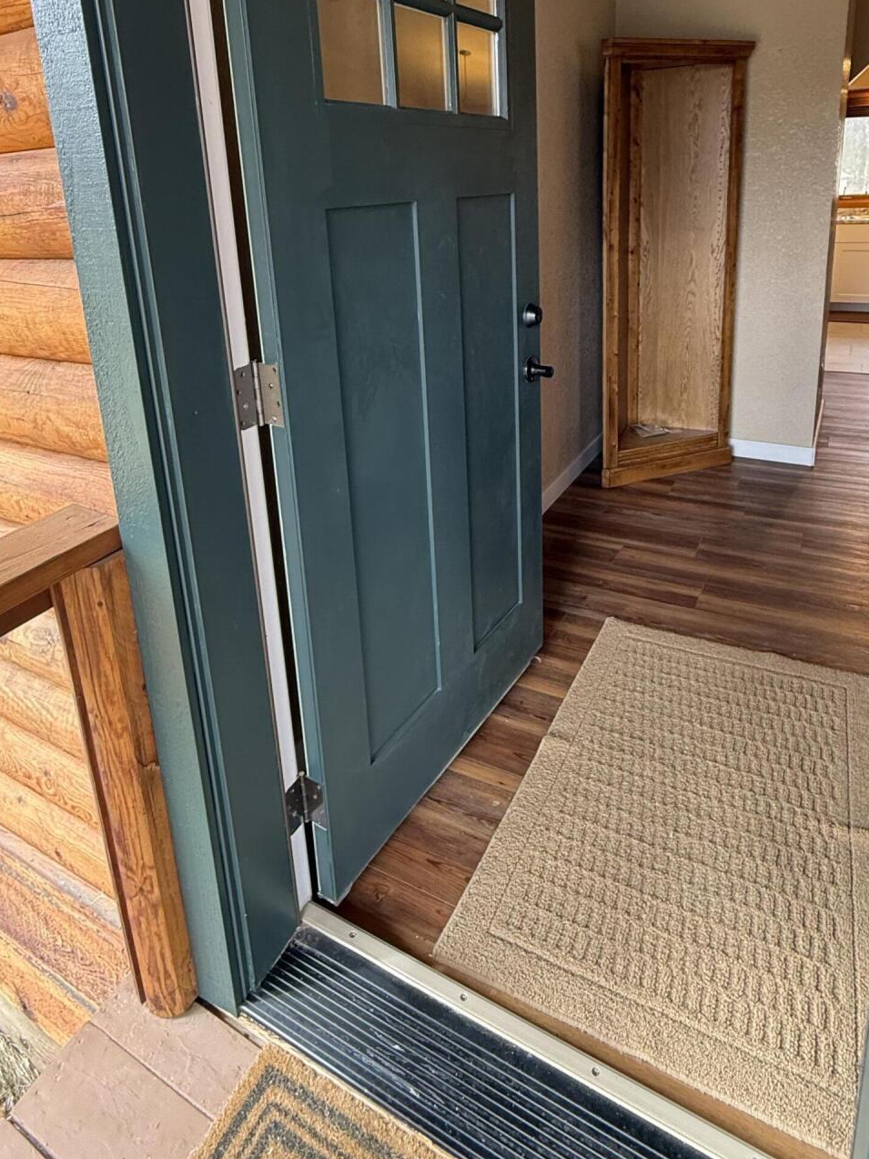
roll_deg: +2.2
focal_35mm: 22
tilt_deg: -13.8
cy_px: 368
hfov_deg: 61.1
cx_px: 445
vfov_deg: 73.6
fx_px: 736
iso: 320
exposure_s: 1/99
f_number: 2.2
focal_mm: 2.22
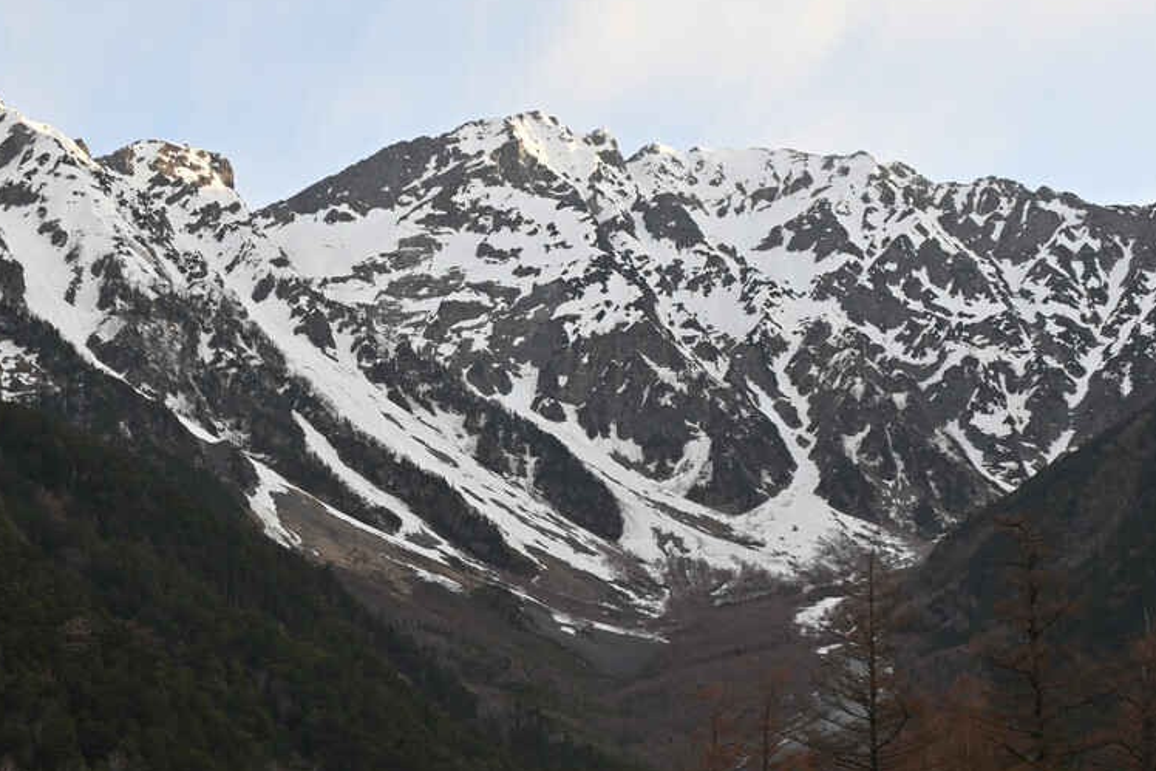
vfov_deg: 17.3
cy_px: 595
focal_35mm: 78
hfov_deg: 25.9
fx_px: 2512
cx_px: 610
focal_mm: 32.5
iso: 100
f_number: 8
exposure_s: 1/60
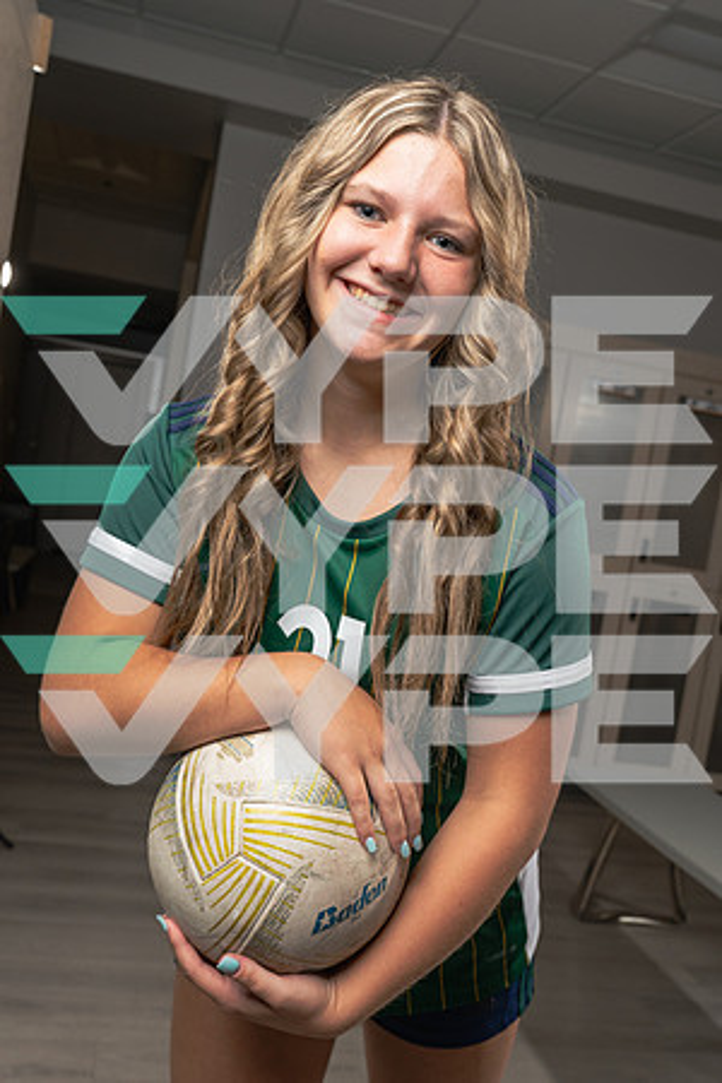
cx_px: 361
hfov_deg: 38.9
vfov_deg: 55.8
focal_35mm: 34
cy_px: 542
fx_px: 1023
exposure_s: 1/250
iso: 1000
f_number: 7.1
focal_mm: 34
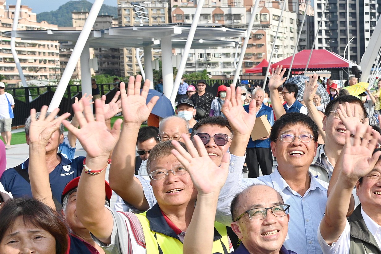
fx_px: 667
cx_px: 480
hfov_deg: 27.3
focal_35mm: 63
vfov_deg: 21.6
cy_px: 121
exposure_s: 1/250
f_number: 5.6
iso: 64
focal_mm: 24
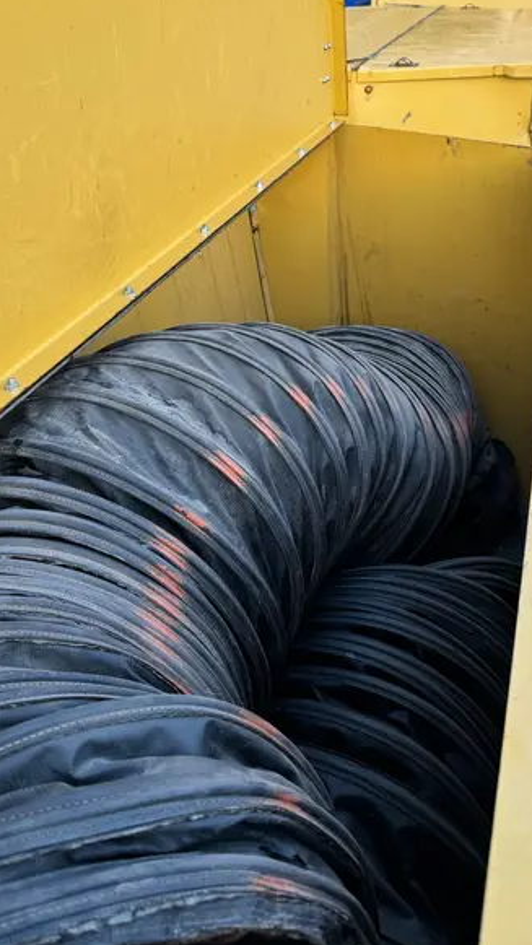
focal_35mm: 33
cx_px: 236
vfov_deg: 59.0
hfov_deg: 35.6
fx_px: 827
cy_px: 380
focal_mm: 6.76
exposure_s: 1/121
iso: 100
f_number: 1.78
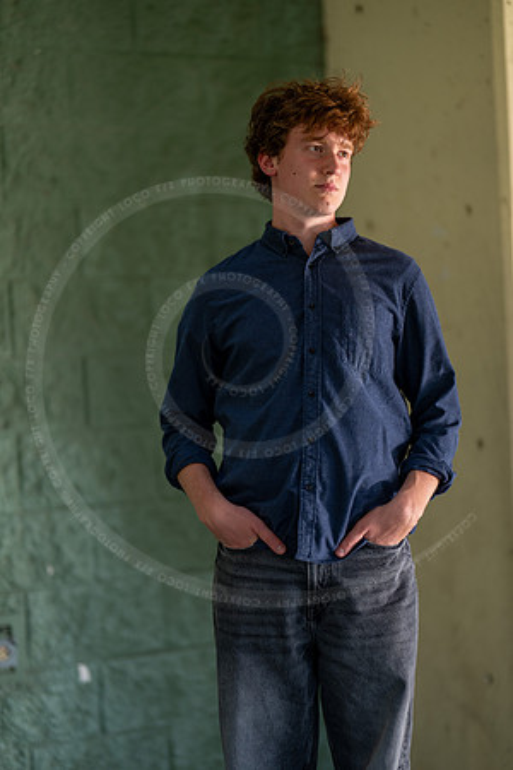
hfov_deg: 16.1
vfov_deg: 23.9
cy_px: 385
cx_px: 256
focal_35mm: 85
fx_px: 1817
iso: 125
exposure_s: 1/400
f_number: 1.2
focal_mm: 85
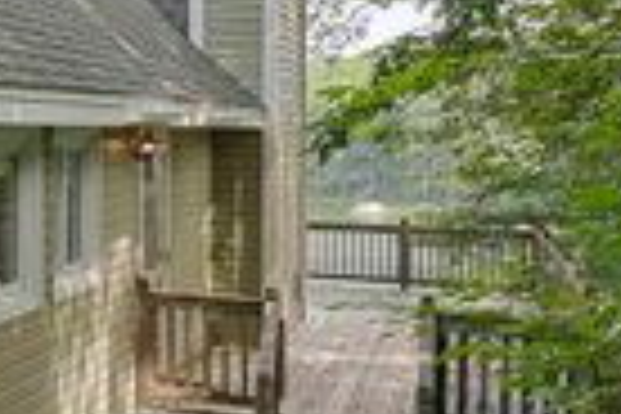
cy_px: 119
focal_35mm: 65
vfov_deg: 20.7
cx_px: -346
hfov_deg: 23.6
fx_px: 1127
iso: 2000
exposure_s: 1/250
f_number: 10
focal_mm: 18.1
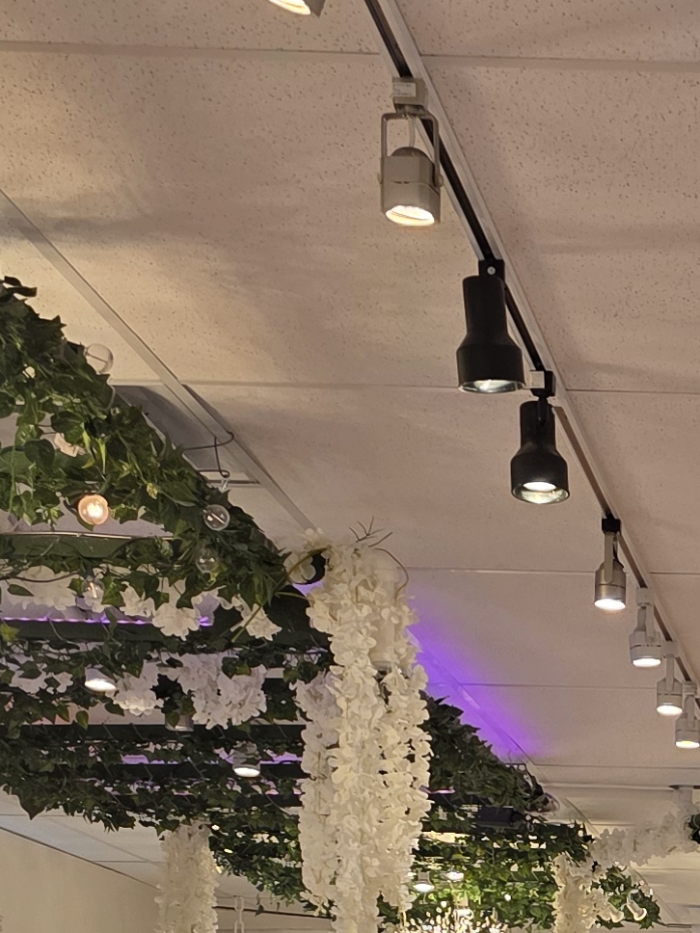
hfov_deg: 14.4
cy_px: 1241
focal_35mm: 95
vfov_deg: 19.0
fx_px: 2561
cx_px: 1084
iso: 125
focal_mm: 6.3
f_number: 1.7
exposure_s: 1/120
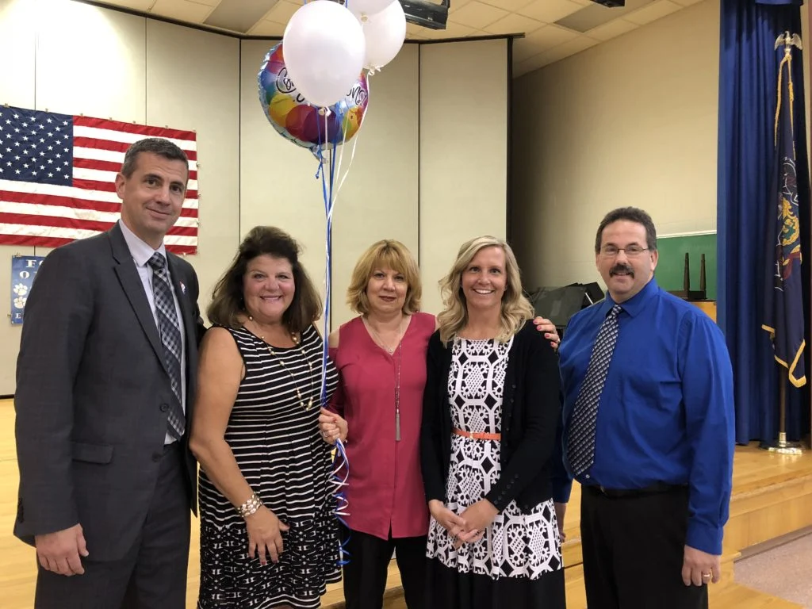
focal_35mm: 28
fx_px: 657
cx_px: 406
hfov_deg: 63.4
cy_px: 304
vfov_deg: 49.7
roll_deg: +0.7
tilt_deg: -0.4
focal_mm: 3.99
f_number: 1.8
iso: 64
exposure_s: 1/15
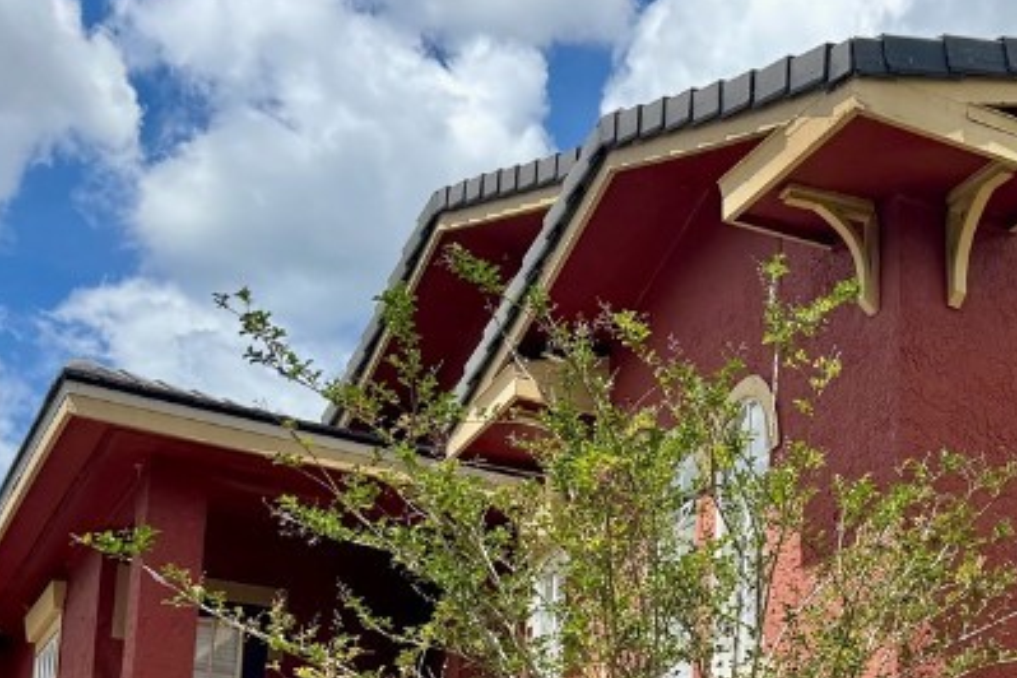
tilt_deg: +9.8
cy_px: 760
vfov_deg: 20.2
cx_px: 1007
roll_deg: +0.4
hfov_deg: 29.4
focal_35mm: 64
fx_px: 1808
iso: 80
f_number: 1.78
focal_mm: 6.76
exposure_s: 1/3247
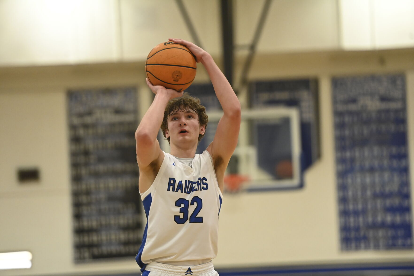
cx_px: 207
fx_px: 2185
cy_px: 138
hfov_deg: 10.8
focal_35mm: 190
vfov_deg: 7.2
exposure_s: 1/640
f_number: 2.8
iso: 6400
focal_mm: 190
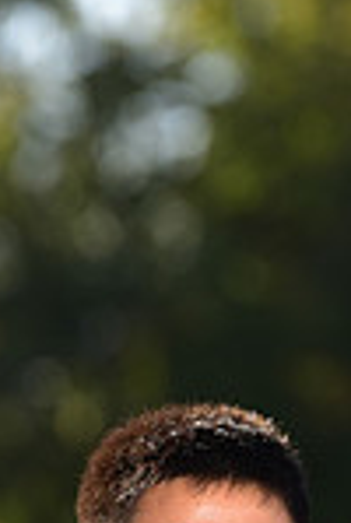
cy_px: 944
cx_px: 276
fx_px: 11296
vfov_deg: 2.6
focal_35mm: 776
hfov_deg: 1.8
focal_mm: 200
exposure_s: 1/250
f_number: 5
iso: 80
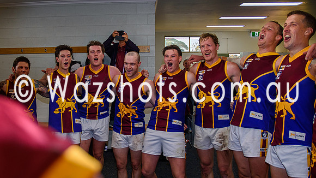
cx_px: 101
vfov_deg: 33.9
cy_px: 87
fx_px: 292
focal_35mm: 35
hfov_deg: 55.5
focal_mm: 16
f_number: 2.8
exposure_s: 1/160
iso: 400
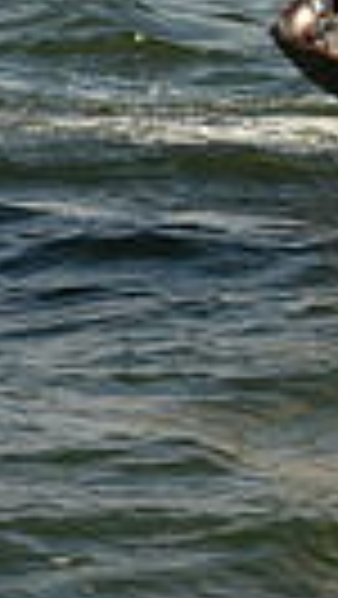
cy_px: 25
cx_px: 1262
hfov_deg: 3.6
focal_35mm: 320
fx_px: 5089
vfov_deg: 6.7
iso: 400
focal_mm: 70
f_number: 8
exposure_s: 1/800
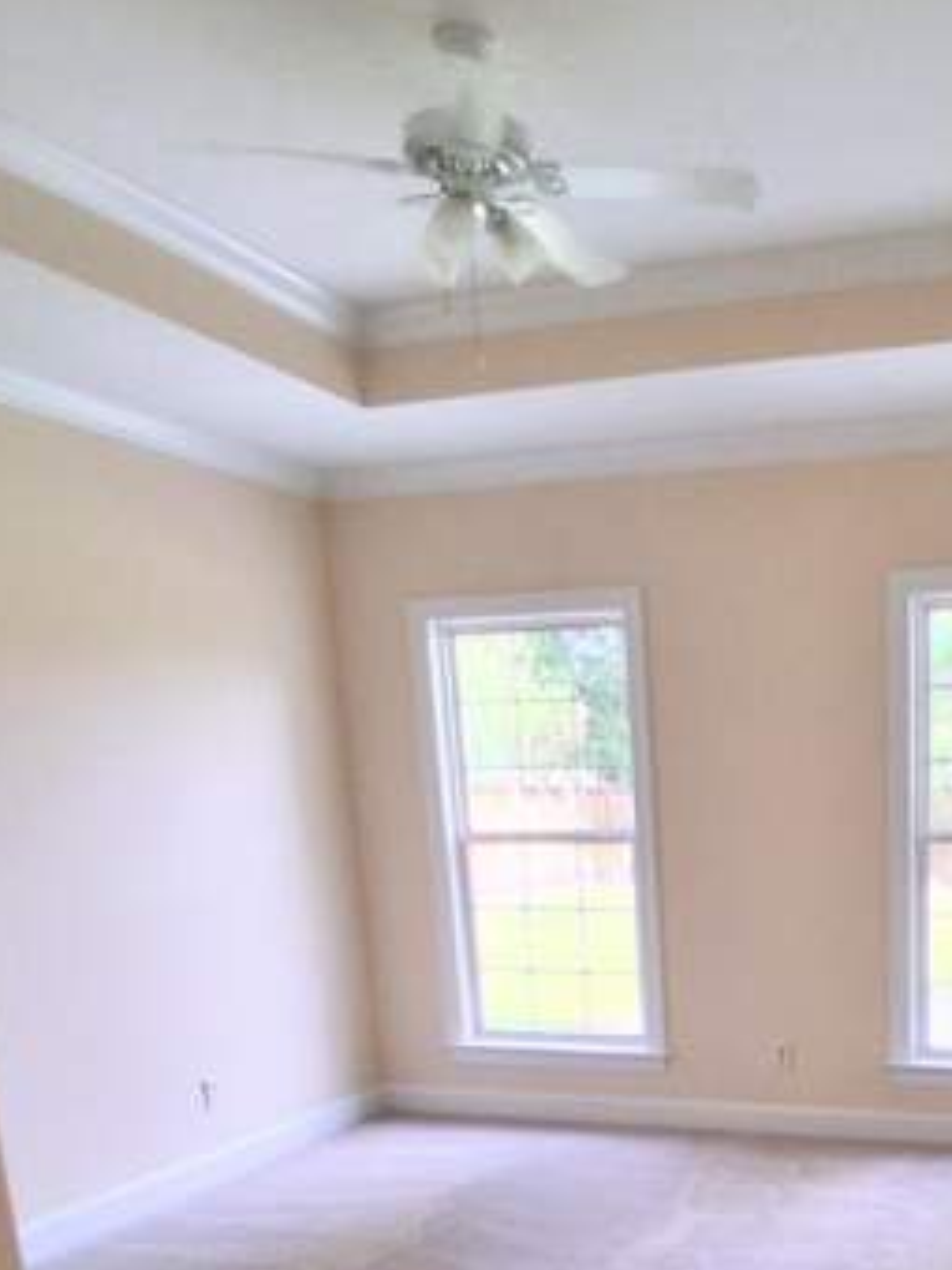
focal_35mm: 32
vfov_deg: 51.5
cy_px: 1094
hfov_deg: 41.5
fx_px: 1173
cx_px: 814
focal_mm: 1.4
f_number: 2.2
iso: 64
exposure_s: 1/120
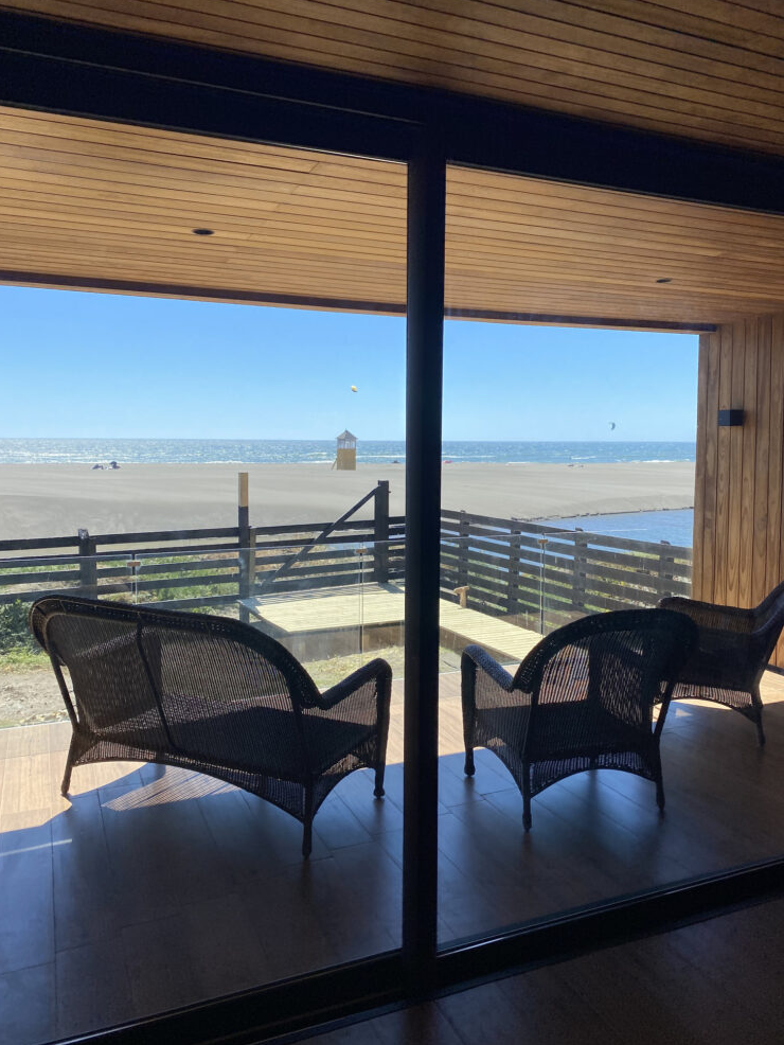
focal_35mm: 27
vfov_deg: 65.3
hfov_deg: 51.4
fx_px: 815
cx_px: 394
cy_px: 513
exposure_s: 1/1395
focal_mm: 4.25
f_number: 1.8
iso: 32
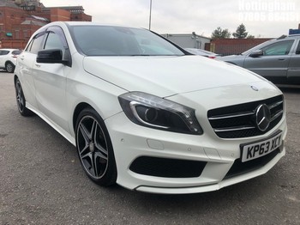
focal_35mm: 28
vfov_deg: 49.7
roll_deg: -2.5
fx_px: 242
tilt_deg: -13.3
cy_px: 112
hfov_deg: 63.5
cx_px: 150
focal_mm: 3.99
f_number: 1.8
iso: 20
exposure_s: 1/428
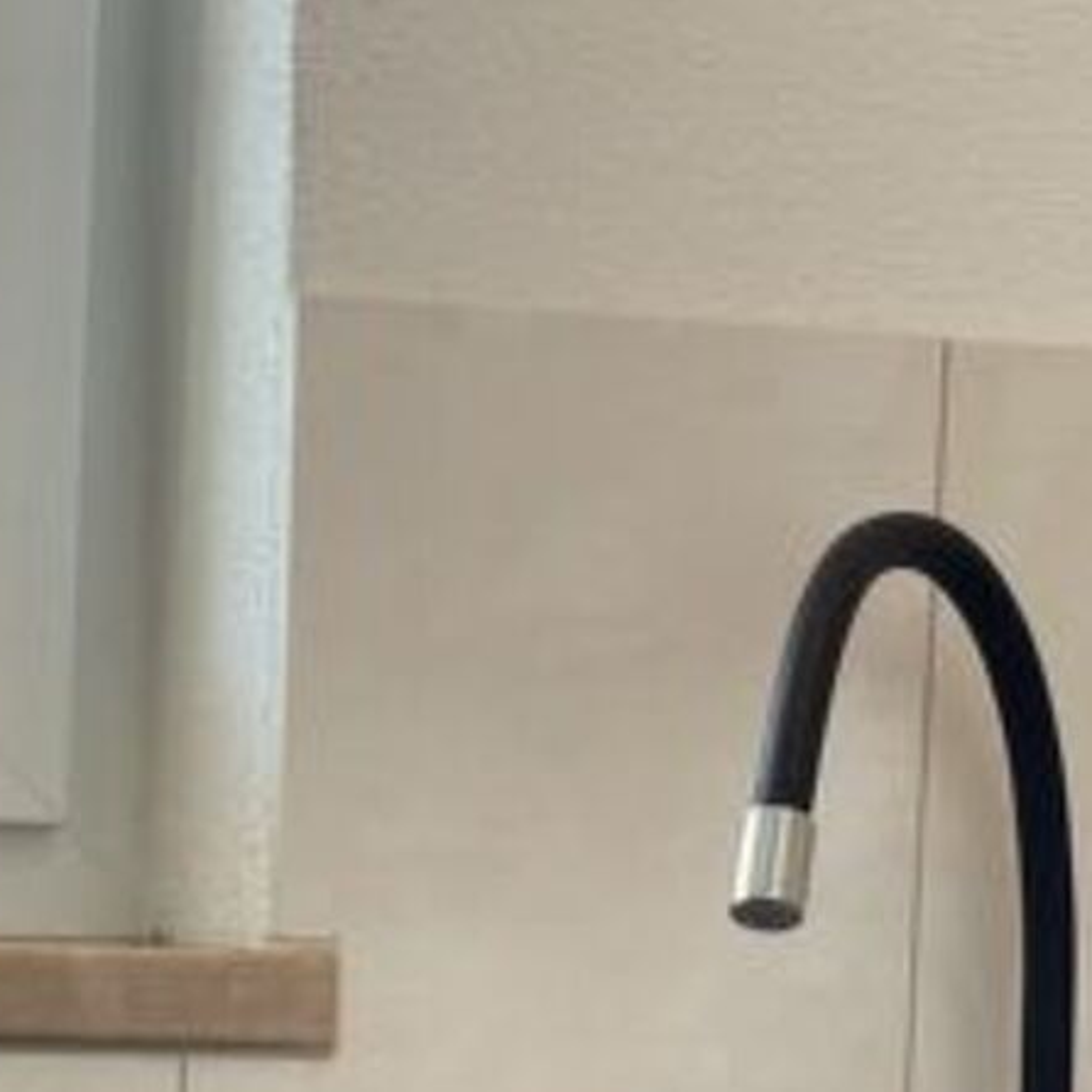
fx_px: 3533
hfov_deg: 17.4
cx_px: 240
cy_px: 1441
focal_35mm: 99
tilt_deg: -6.1
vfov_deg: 16.5
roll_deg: -1.2
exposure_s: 1/121
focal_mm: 4.2
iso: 125
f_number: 1.6
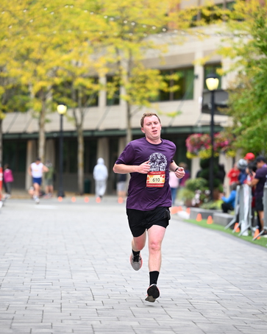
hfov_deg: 9.4
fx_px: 1630
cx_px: 134
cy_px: 164
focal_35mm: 165
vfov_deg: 11.7
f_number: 2.8
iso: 800
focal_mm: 145
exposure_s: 1/2000
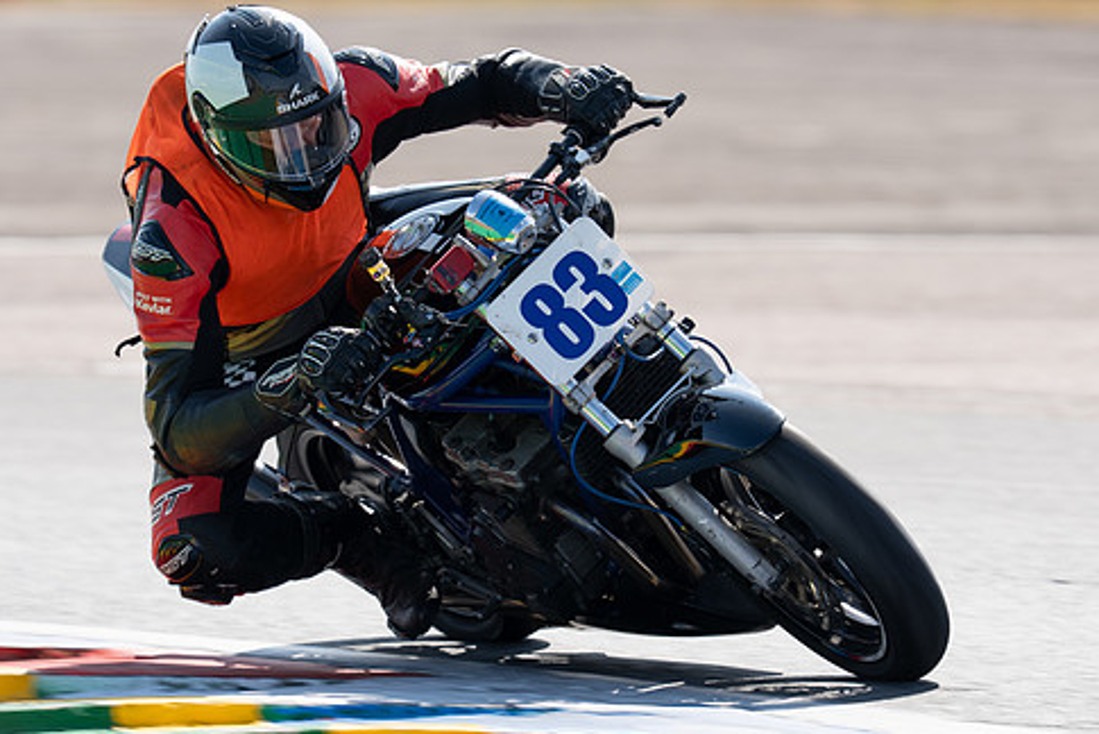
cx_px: 474
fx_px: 16158
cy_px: 274
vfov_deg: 2.6
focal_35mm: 529
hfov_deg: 3.9
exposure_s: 1/400
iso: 125
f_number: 5
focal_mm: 400
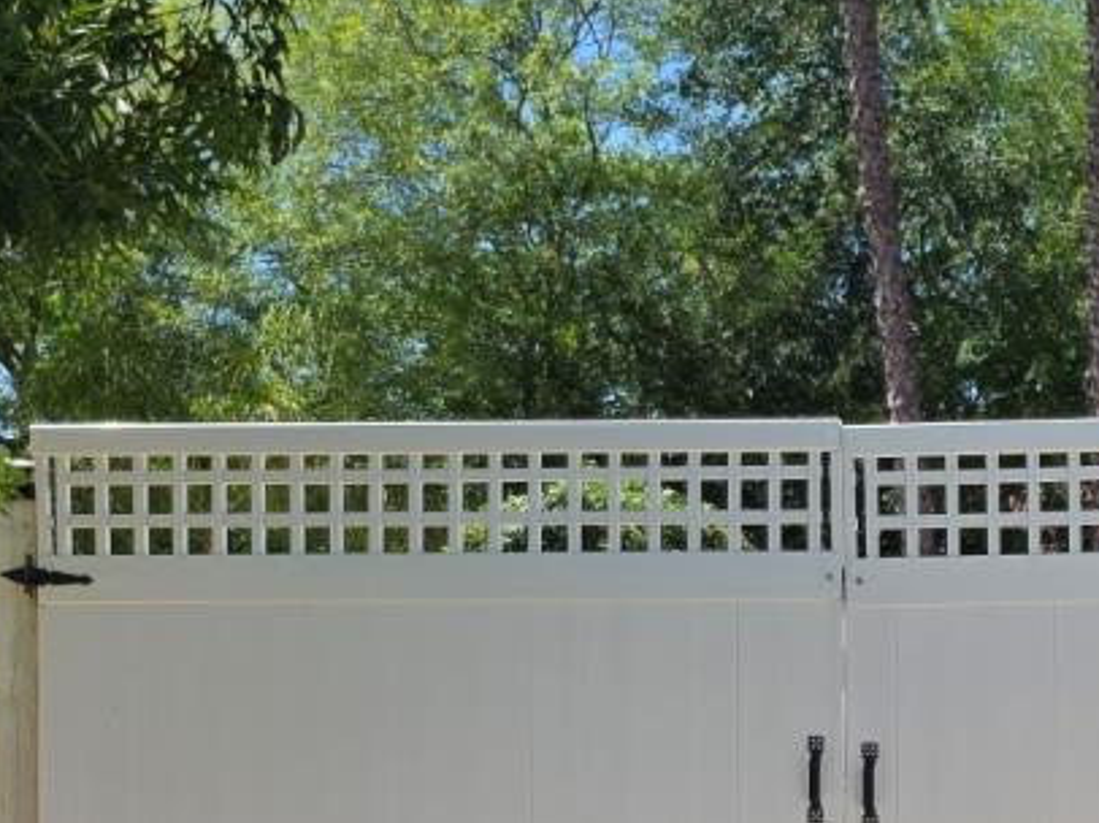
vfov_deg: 17.0
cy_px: 778
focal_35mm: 85
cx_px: 1004
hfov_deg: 22.4
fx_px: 2697
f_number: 1.7
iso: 80
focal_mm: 6.25
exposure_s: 1/4434
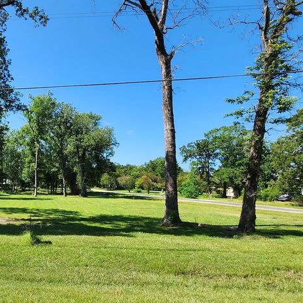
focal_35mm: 25
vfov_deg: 62.7
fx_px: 248
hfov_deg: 53.1
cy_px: 172
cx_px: 17
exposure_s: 1/1139
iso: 50
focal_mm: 2.2
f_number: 2.2
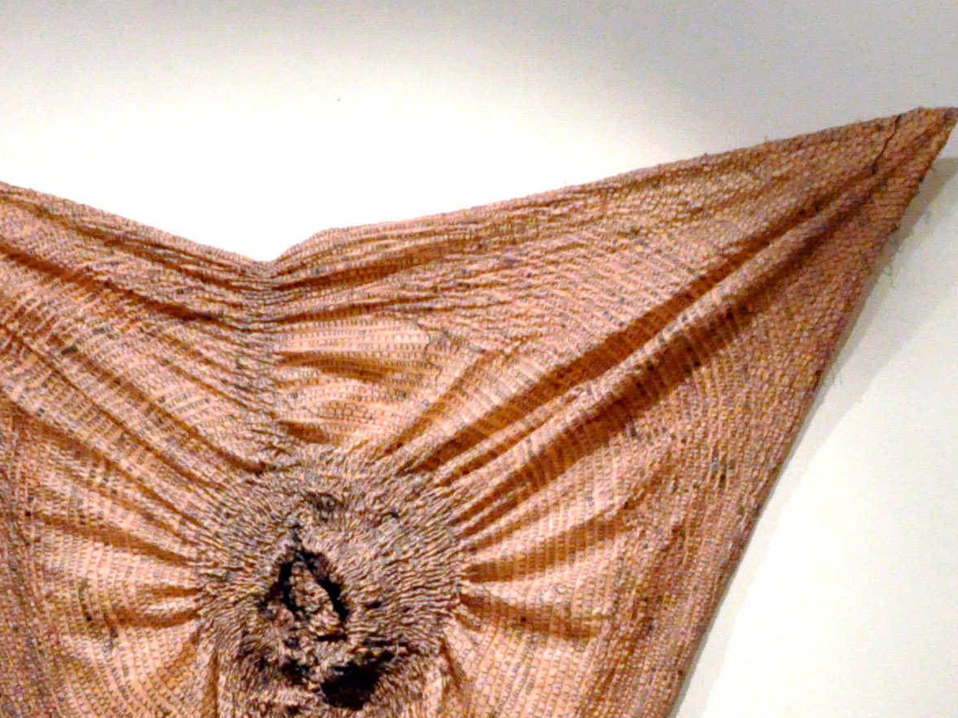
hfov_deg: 16.0
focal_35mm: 116
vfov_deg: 12.7
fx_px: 3210
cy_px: 654
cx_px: 1300
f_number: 10
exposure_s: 1/100
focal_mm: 22
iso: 3200
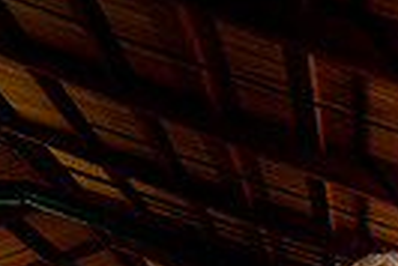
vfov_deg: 12.6
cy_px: 664
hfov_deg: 24.4
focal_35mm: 81
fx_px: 896
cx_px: 344
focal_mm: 24
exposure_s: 1/125
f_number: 6.3
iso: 400
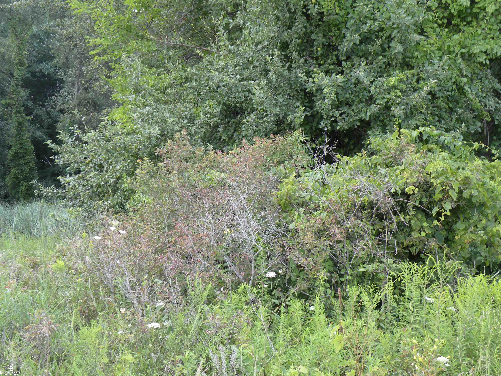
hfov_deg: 34.3
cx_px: 250
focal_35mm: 56
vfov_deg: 26.1
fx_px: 810
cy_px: 188
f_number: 3.5
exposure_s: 1/65.1
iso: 88
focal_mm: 9.8
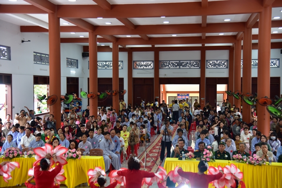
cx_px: 141
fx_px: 431
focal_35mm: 55
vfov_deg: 24.6
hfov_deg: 36.2
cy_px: 94
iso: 500
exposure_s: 1/80
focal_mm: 55
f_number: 4
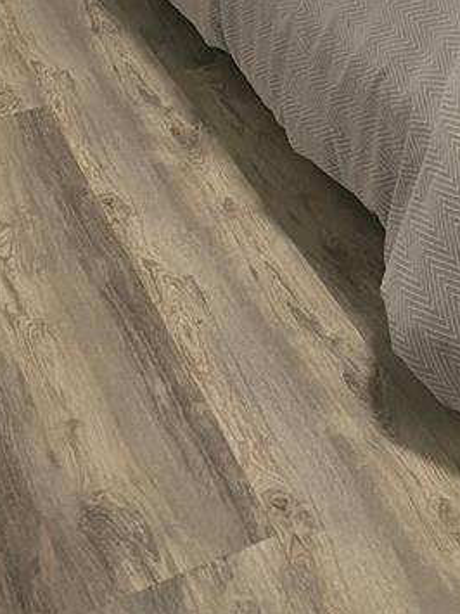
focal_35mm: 88
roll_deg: +0.4
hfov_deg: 15.8
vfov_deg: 19.1
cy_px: -349
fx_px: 1560
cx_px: 619
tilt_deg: -9.6
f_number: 1.8
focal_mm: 4.25
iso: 125
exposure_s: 1/60
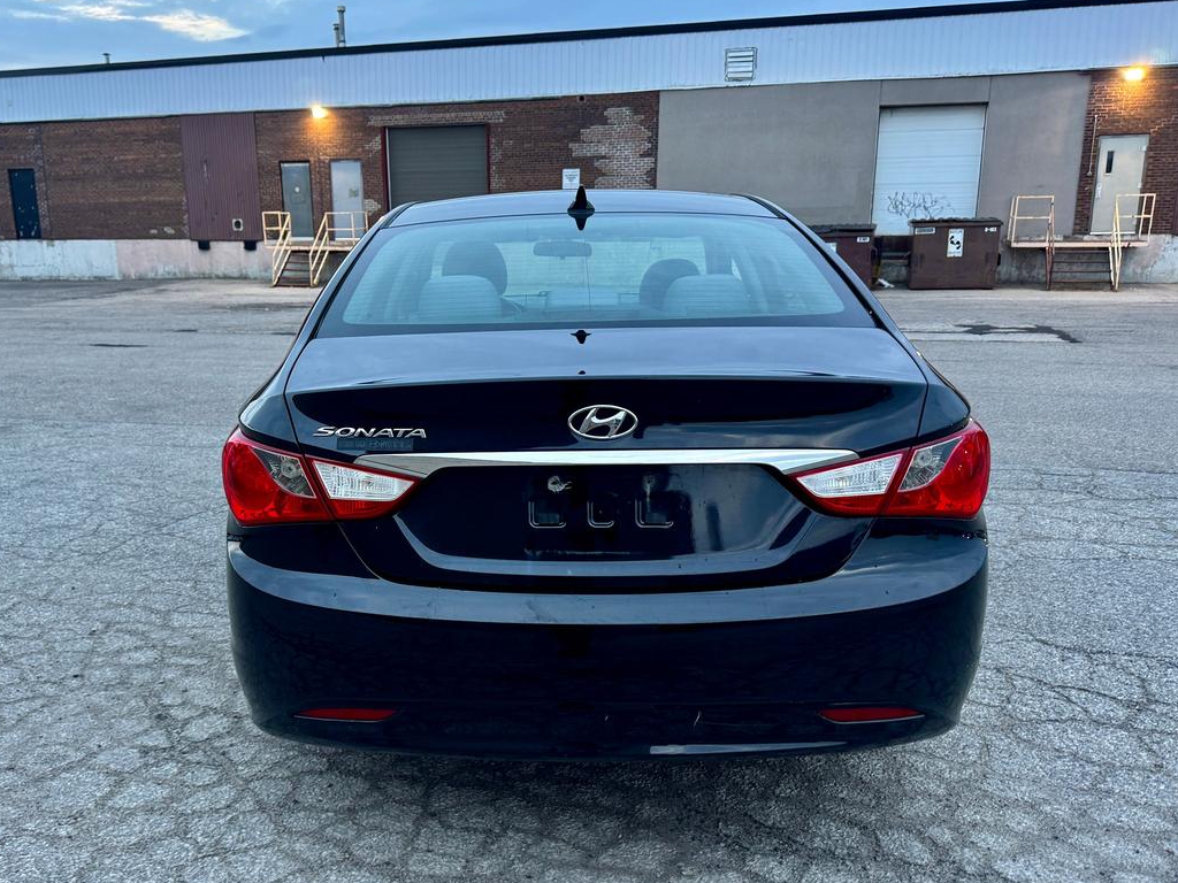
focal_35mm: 30
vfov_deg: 46.7
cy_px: 485
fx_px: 1021
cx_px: 503
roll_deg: +0.9
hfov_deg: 59.7
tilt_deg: -12.7
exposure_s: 1/80
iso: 160
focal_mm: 6.76
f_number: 1.78
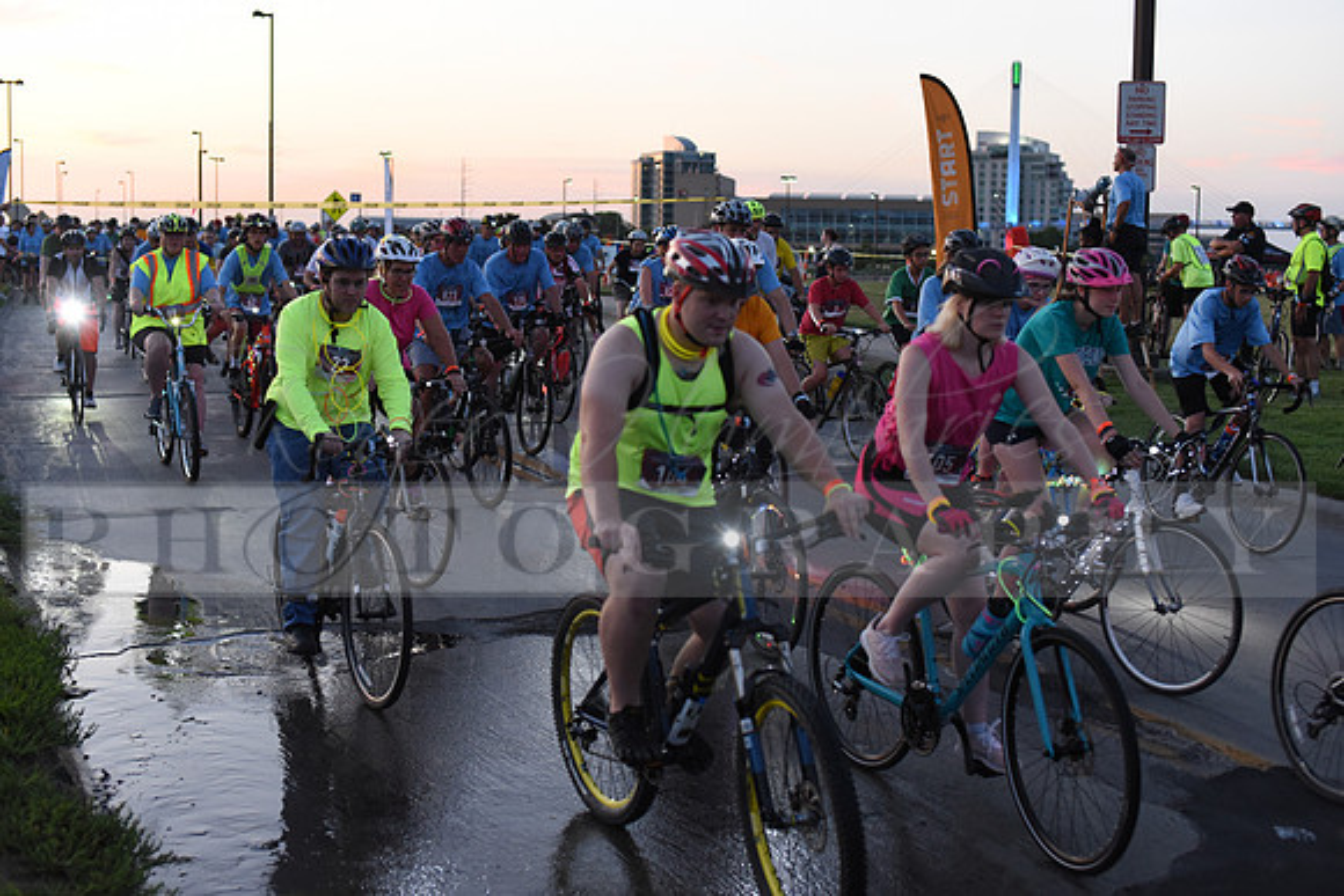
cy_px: 448
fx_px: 1867
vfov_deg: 27.0
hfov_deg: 39.6
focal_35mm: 50
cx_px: 672
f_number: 3.2
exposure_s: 1/400
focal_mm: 50
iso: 2500
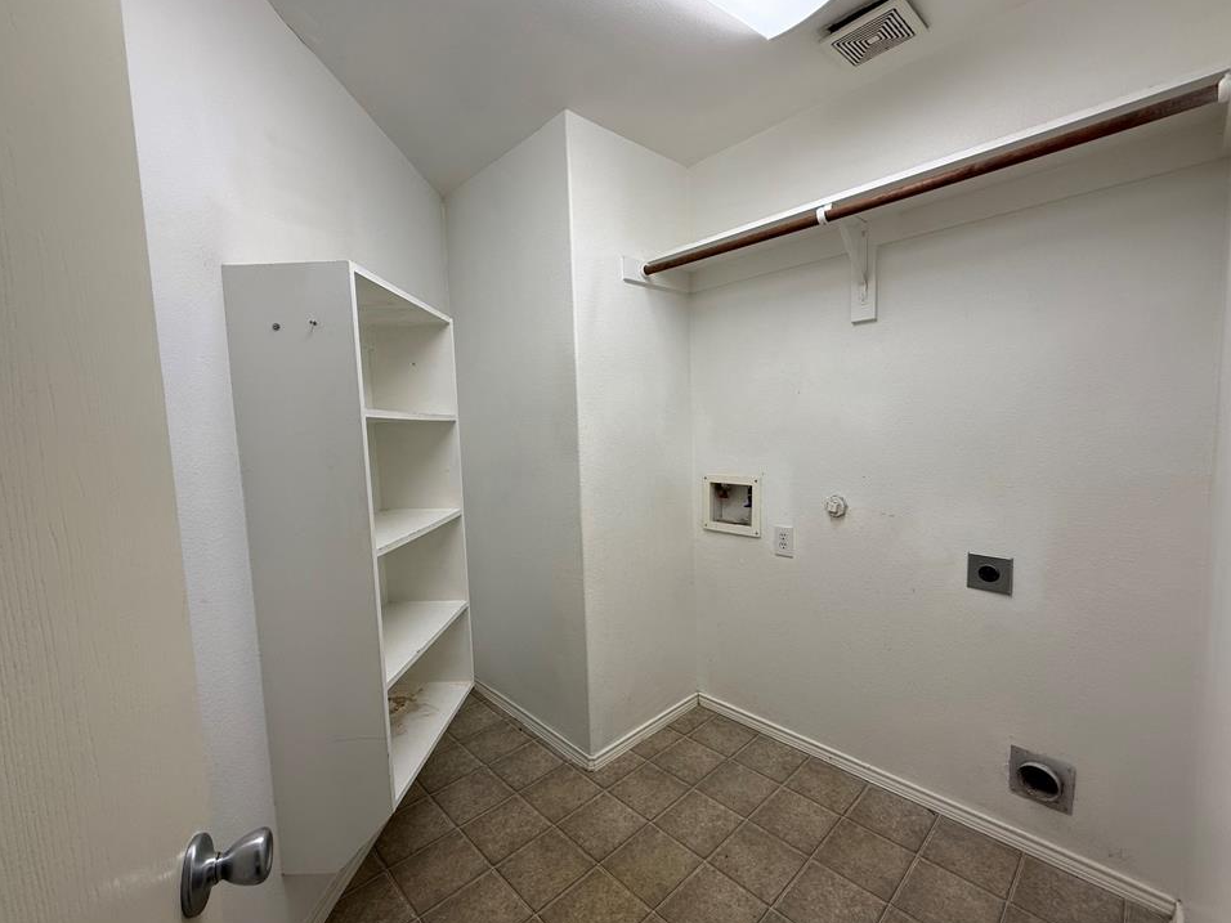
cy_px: 466
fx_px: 533
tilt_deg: -4.5
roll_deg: +1.7
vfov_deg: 81.7
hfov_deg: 98.1
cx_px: 635
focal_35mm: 15
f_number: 2.2
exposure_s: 1/120
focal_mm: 2.22
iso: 64
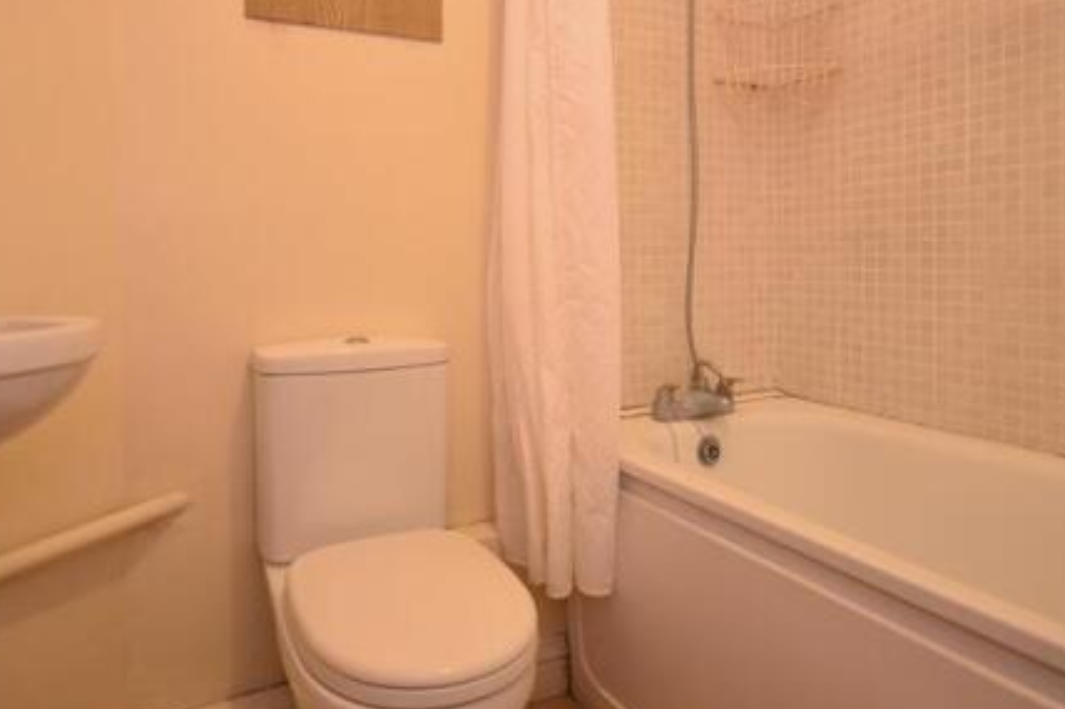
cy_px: 290
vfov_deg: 54.7
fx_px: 680
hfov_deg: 76.1
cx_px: 505
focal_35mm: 23
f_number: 5
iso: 200
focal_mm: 10
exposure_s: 1/6
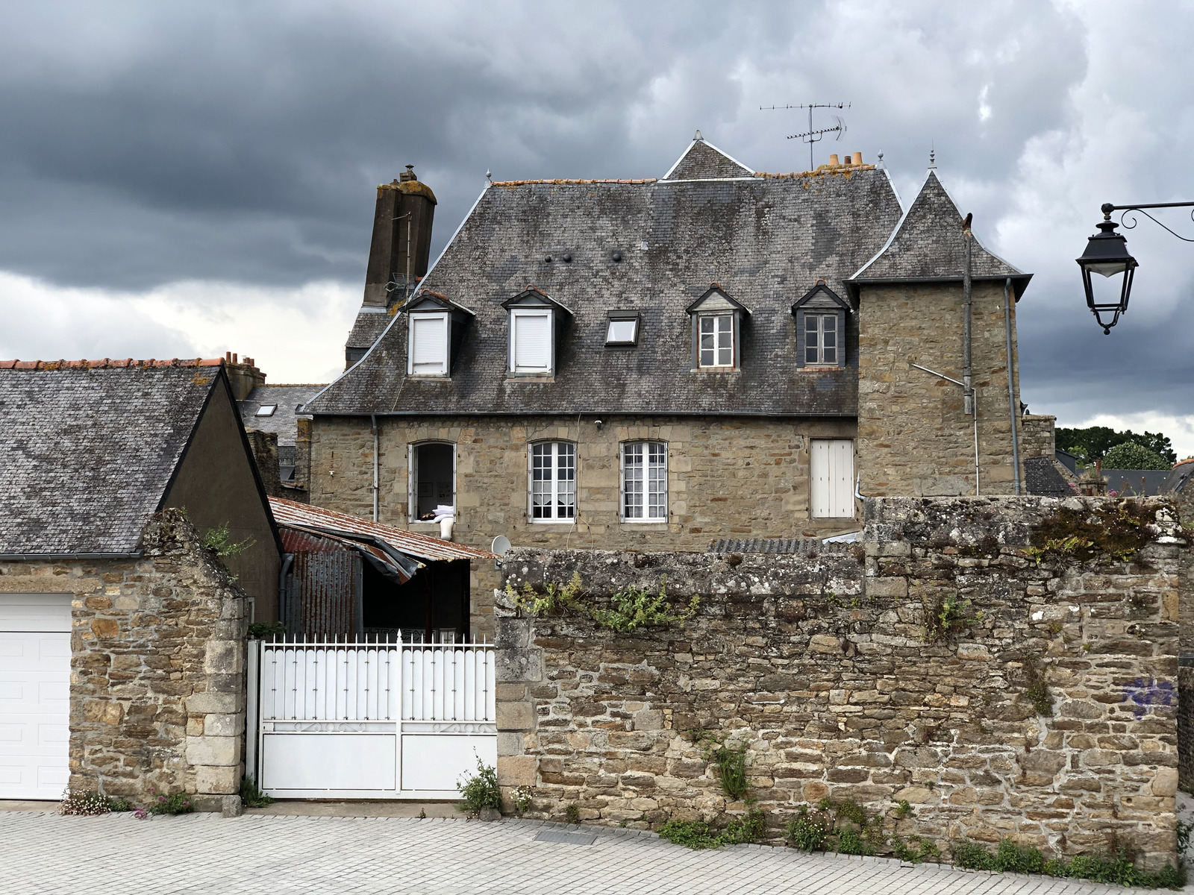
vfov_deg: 28.0
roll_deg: +0.7
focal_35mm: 52
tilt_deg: +3.7
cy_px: 448
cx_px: 597
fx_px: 1794
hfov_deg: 36.8
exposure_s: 1/540
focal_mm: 6
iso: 16
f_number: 2.4
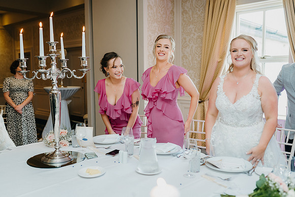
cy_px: 98
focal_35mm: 35
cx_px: 148
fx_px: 287
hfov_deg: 54.4
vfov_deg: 37.9
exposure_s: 1/160
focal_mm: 35
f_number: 2.2
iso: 1250
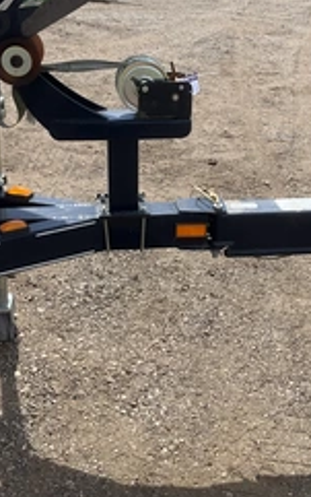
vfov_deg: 39.4
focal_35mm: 51
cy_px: 206
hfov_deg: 25.4
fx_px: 690
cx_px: 177
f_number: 1.8
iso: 25
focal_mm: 3
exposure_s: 1/869
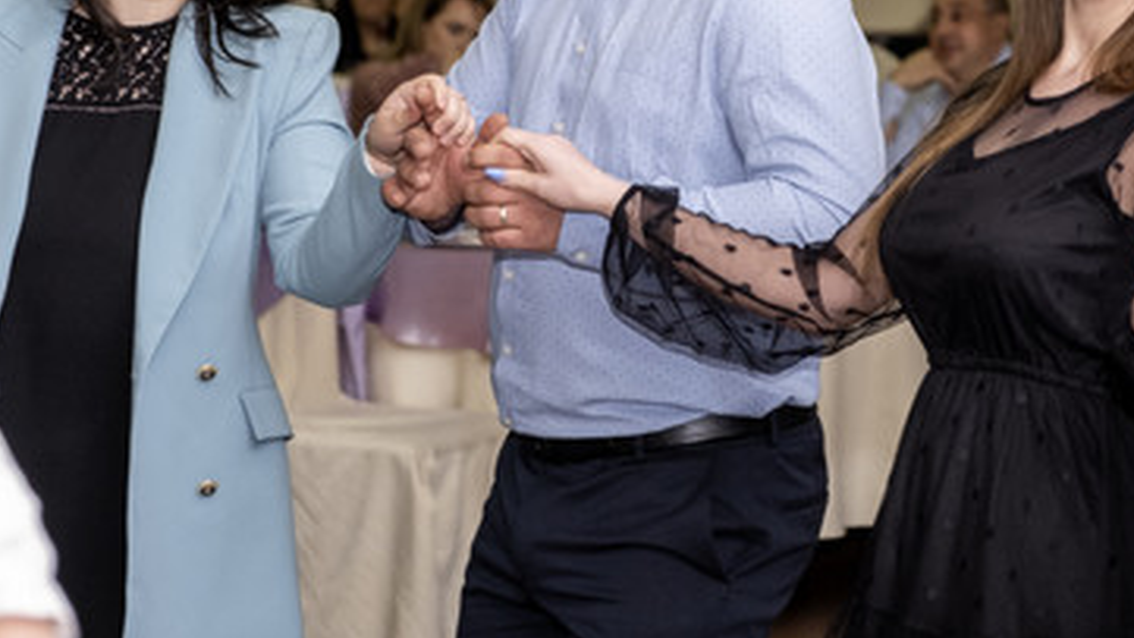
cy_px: 14
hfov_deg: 14.0
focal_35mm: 154
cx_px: 647
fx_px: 4630
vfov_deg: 7.8
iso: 1250
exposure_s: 1/160
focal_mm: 55
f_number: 2.8
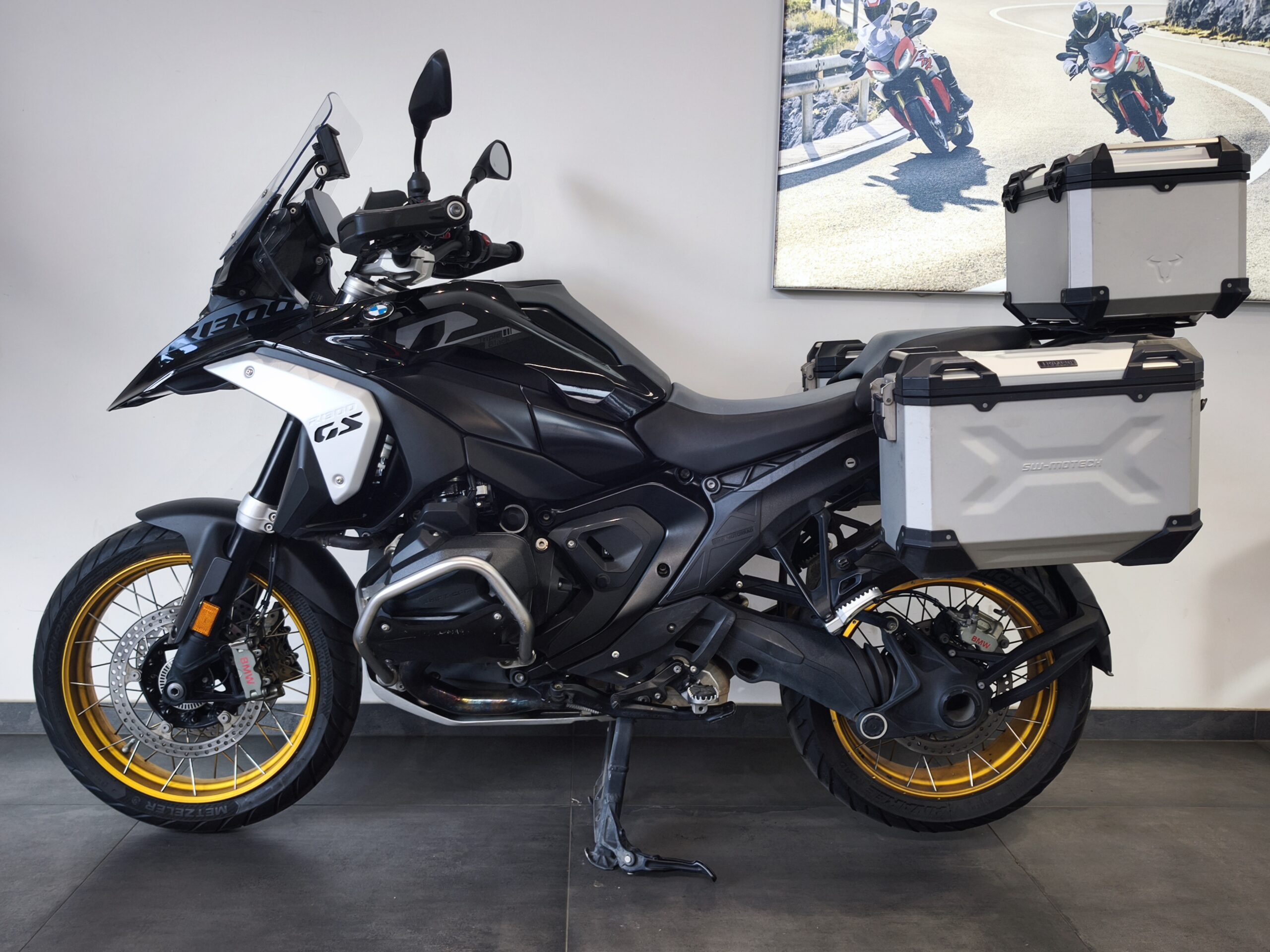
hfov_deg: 58.4
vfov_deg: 45.4
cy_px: 476
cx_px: 635
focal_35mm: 31
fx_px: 1137
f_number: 1.6
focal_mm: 6.57
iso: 160
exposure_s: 1/120
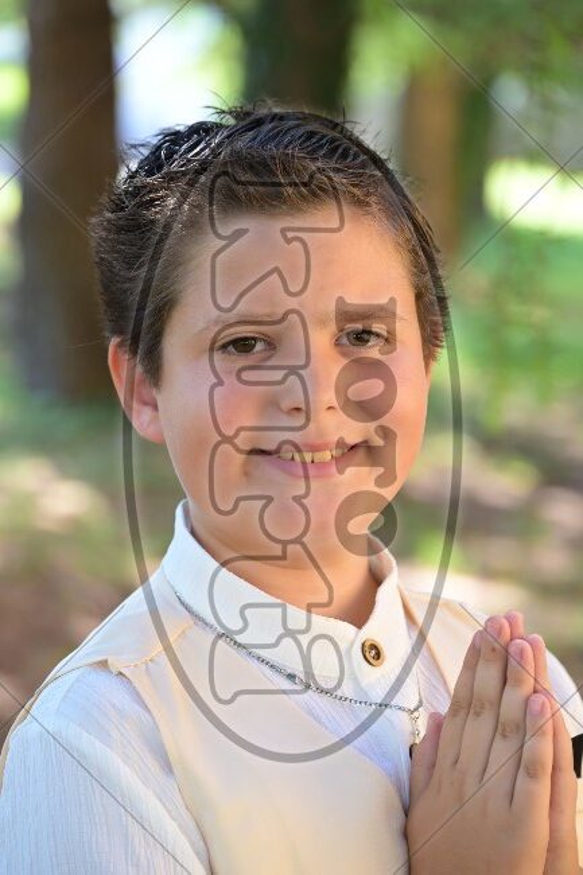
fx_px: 2916
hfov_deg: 11.4
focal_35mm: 120
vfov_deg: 17.1
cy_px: 438
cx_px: 292
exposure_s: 1/160
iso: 640
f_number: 5.6
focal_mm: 120
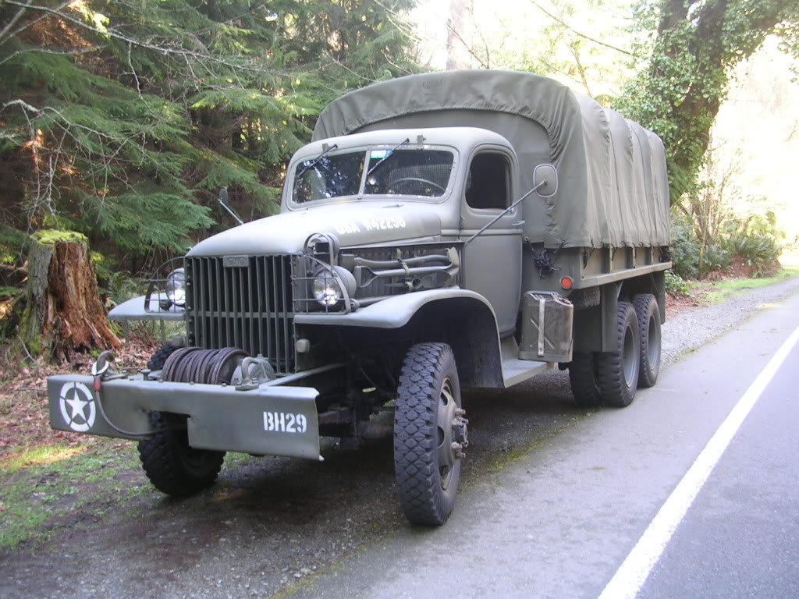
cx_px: 400
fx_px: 877
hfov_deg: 49.0
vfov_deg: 37.7
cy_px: 300
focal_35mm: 38
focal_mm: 5.8
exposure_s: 1/10
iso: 50
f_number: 2.8
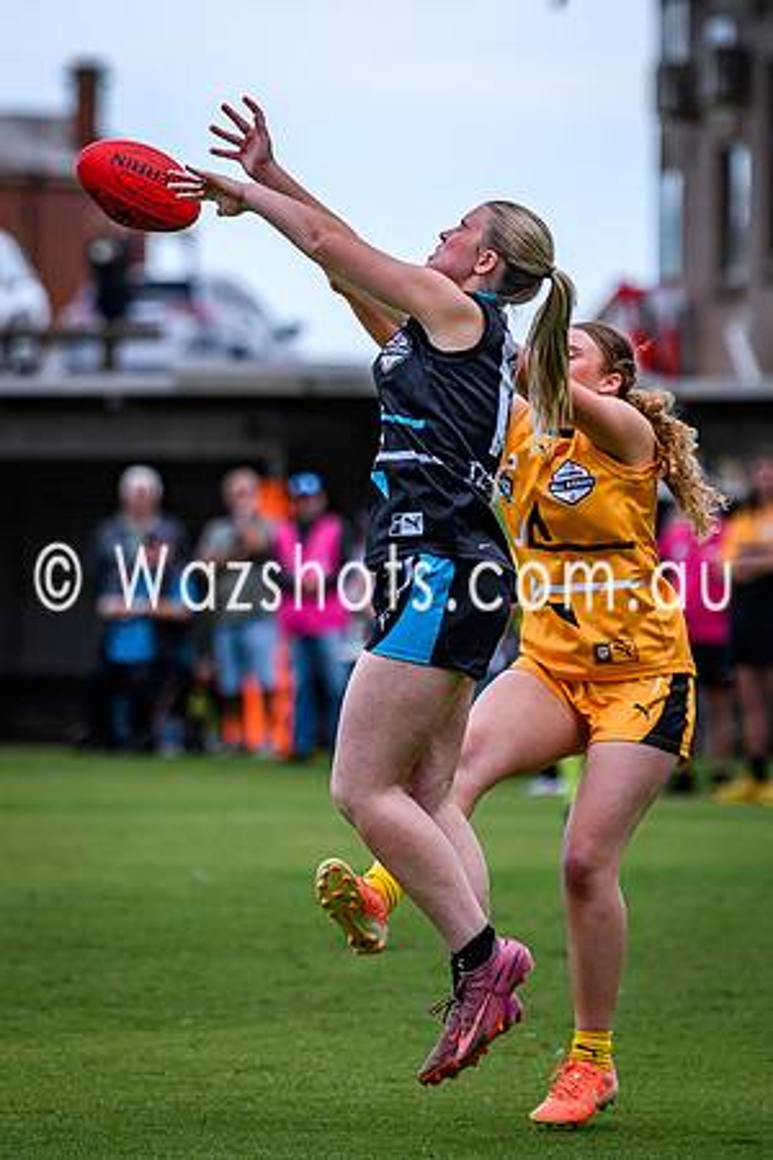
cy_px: 512
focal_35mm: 409
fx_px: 13183
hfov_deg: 3.4
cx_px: 336
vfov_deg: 5.0
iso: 160
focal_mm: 160
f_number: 2.8
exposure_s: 1/1600
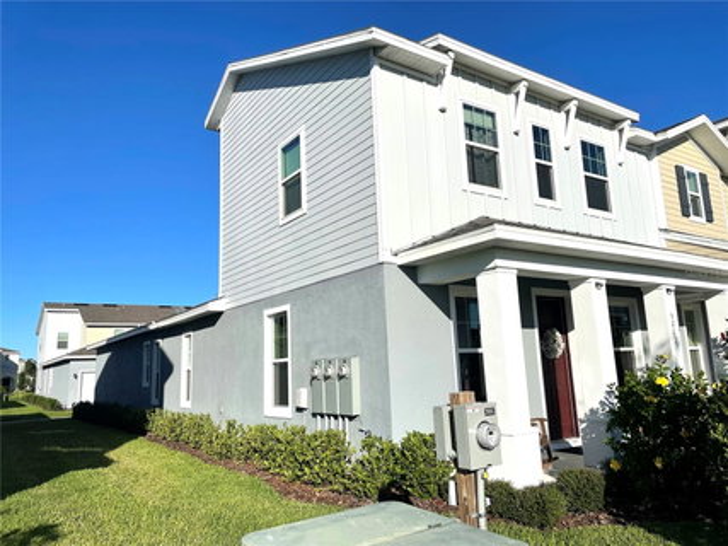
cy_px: 273
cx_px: 364
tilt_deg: +11.2
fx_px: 547
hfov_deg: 67.3
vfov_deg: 53.0
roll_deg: +2.1
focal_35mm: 26
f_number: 1.6
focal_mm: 4.2
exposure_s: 1/7813
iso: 32
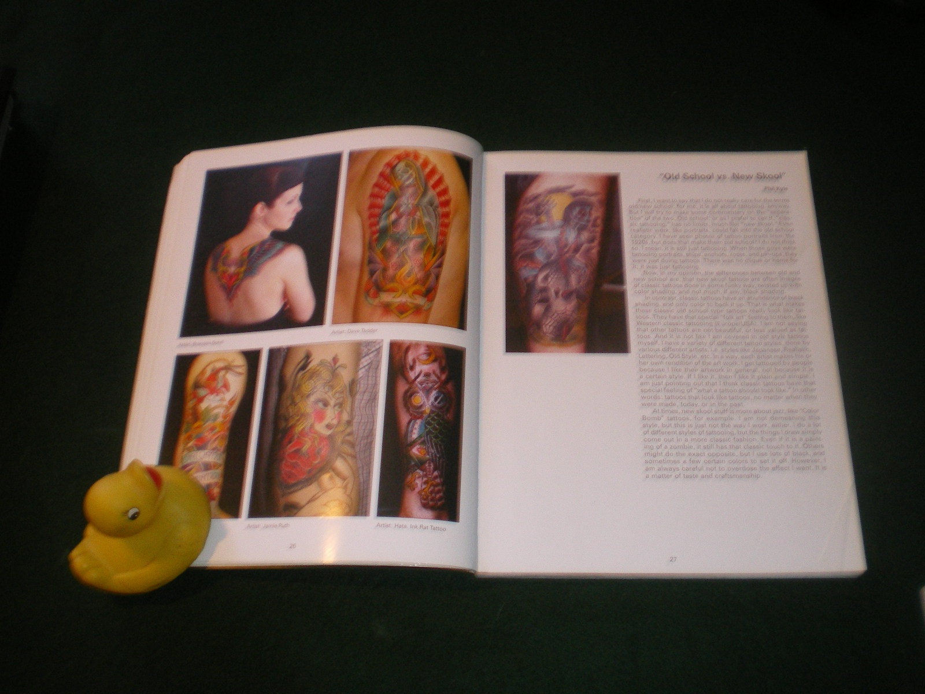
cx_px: 462
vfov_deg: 37.7
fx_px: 1015
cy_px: 347
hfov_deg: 49.0
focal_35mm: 38
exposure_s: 1/50
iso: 200
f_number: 3.1
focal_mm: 6.3
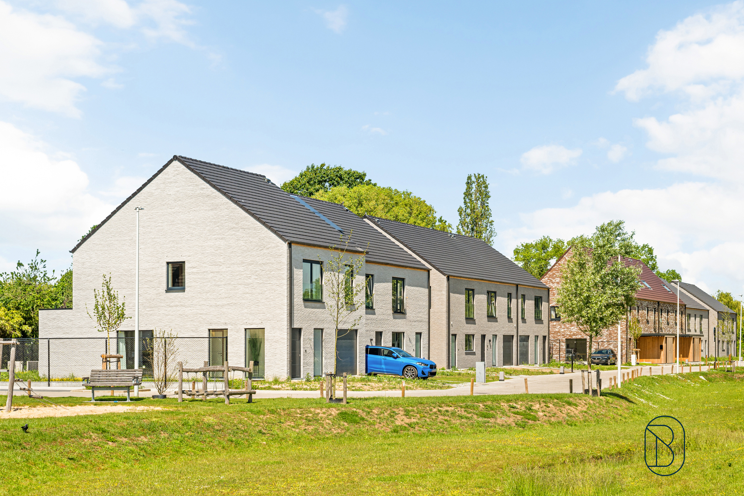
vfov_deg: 23.4
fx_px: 1198
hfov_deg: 34.5
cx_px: 368
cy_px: 249
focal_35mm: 58
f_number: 11
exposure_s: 1/400
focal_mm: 57
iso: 250
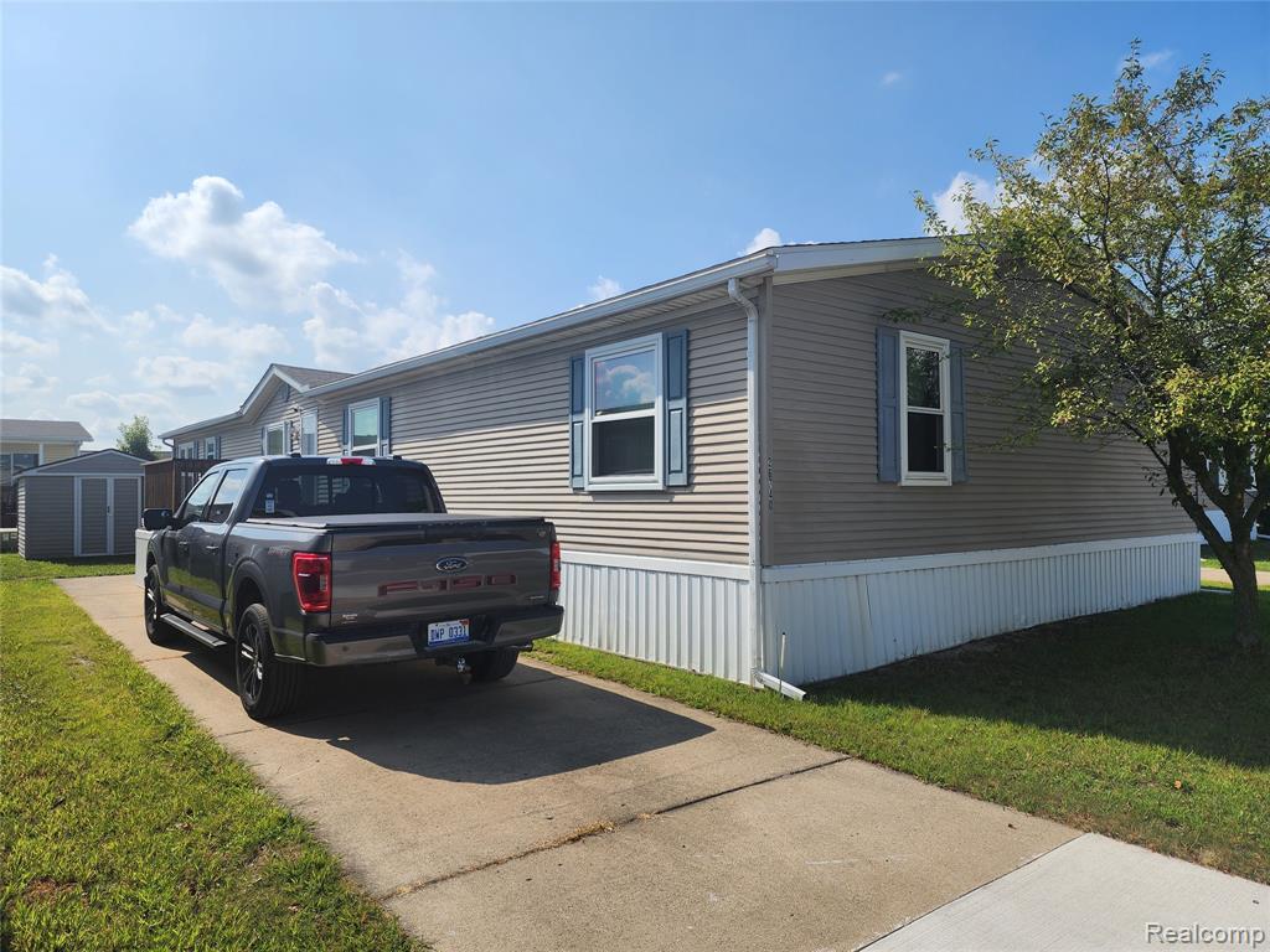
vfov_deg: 58.9
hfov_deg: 73.9
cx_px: 635
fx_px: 844
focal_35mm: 23
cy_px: 476
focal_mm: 6.4
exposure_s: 1/1695
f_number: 1.8
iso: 12
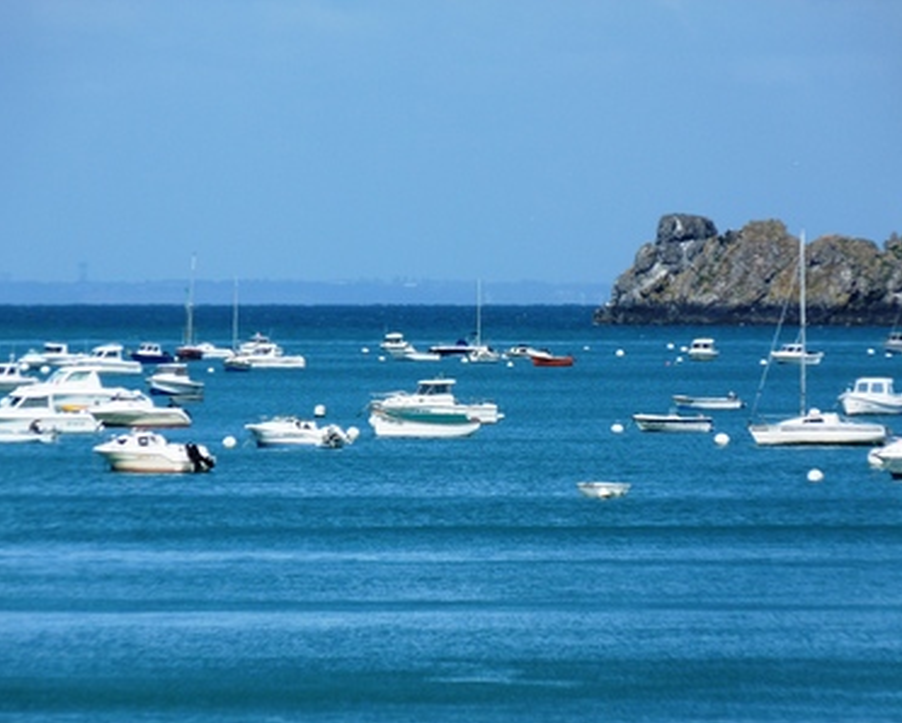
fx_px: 13088
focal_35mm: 490
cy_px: 362
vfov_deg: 3.2
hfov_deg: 3.9
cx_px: 436
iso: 80
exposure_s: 1/500
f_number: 5.6
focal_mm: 84.1
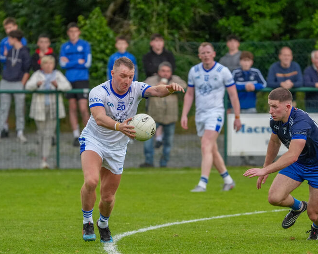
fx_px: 4122
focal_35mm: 438
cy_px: 126
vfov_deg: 3.5
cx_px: 183
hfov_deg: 4.4
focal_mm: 385
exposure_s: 1/800
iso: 3200
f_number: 6.3
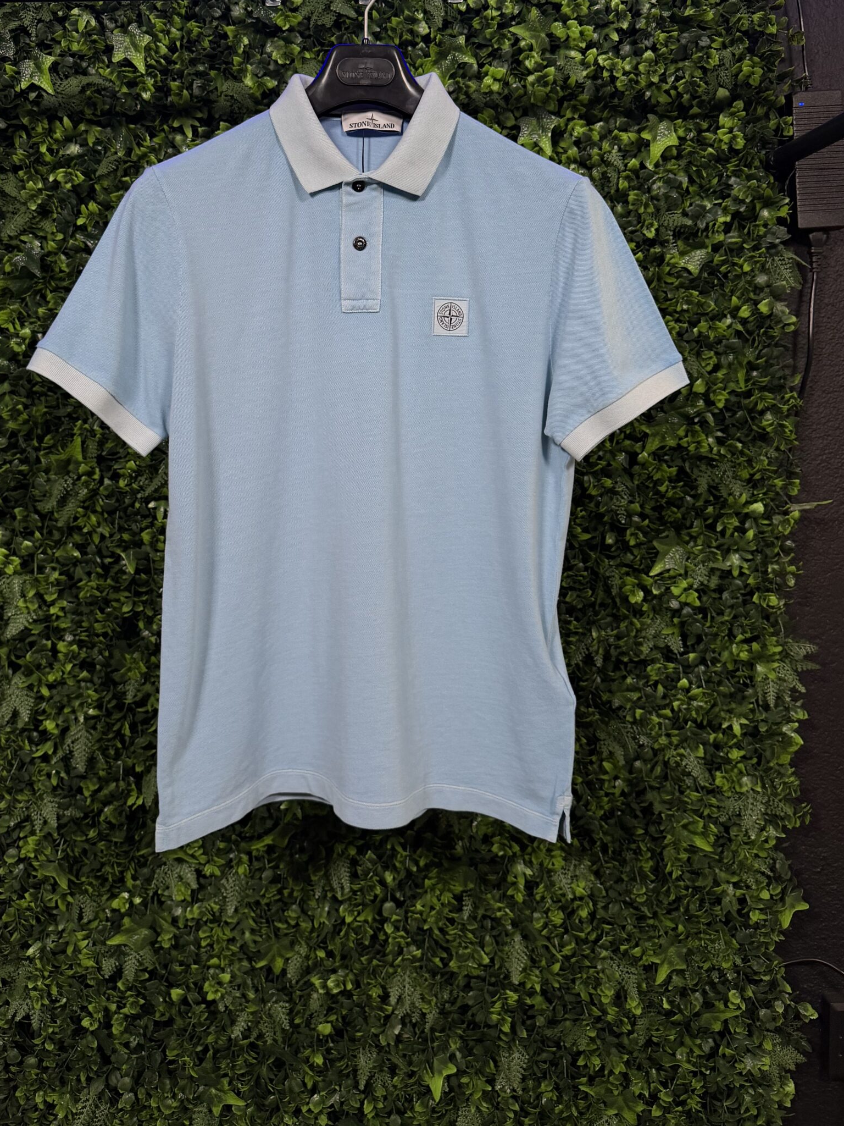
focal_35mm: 30
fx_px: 975
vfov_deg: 59.3
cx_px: 366
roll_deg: +0.1
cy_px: 431
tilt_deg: -3.0
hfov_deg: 46.7
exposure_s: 1/51
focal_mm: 6.76
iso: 200
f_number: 1.78
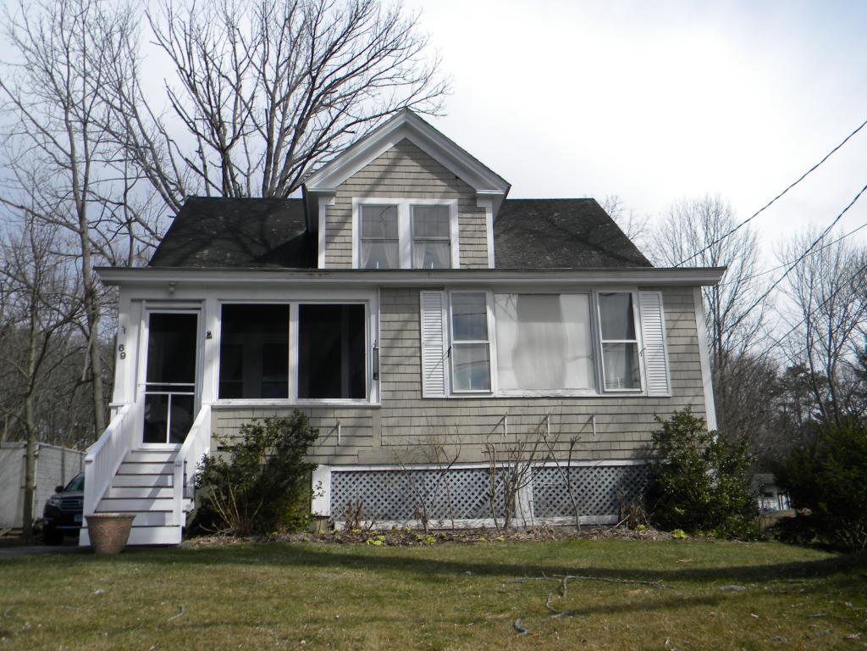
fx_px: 902
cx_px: 434
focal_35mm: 36
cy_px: 326
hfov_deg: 51.4
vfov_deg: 39.7
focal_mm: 6.4
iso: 80
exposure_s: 1/330
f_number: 7.4
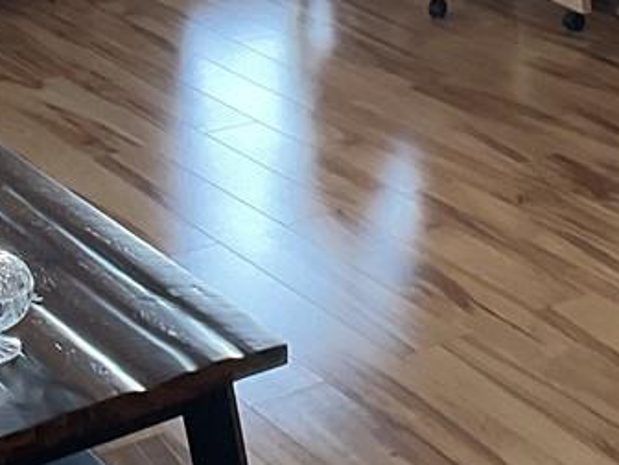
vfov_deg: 10.4
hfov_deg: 14.3
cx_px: 311
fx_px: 2468
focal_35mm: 138
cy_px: -192
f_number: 1.8
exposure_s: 1/60
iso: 80
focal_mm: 3
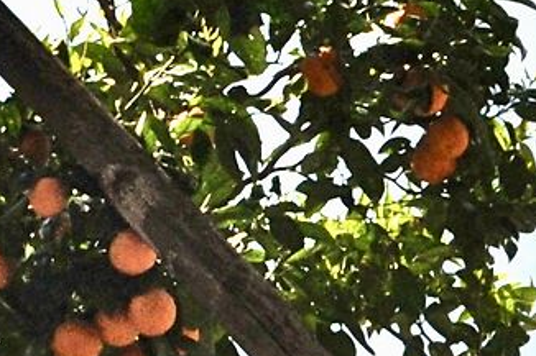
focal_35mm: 309
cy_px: 605
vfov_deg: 4.4
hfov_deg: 6.7
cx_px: 350
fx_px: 4598
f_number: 13
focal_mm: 28
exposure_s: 1/640
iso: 500
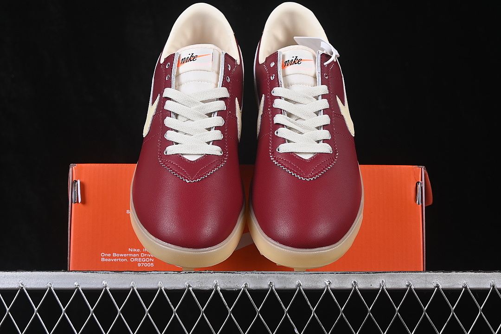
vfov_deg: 18.2
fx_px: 1044
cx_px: 250
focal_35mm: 75
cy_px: 167
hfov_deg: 27.0
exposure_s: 1/80
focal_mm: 50
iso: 160
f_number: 8
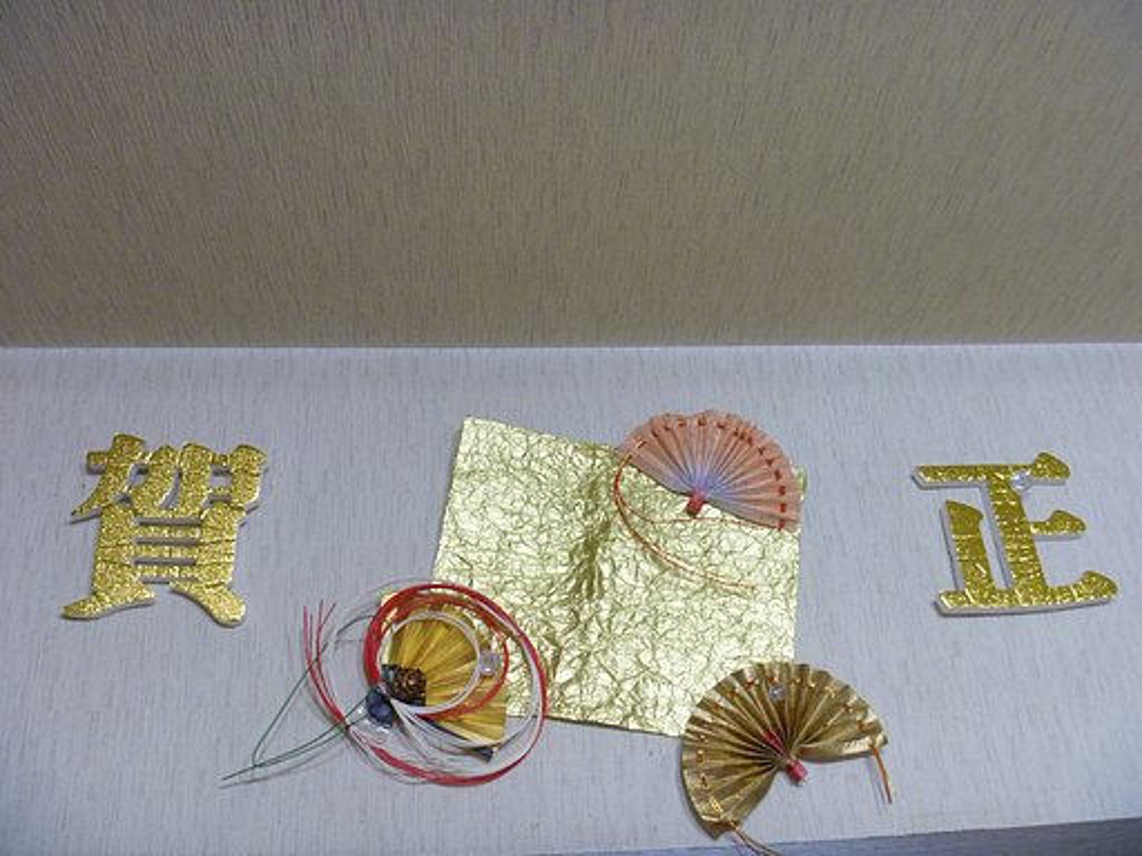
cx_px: 571
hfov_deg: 52.6
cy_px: 428
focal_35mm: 35
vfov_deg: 40.7
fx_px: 1155
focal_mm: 6.3
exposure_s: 1/15
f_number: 3.5
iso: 400
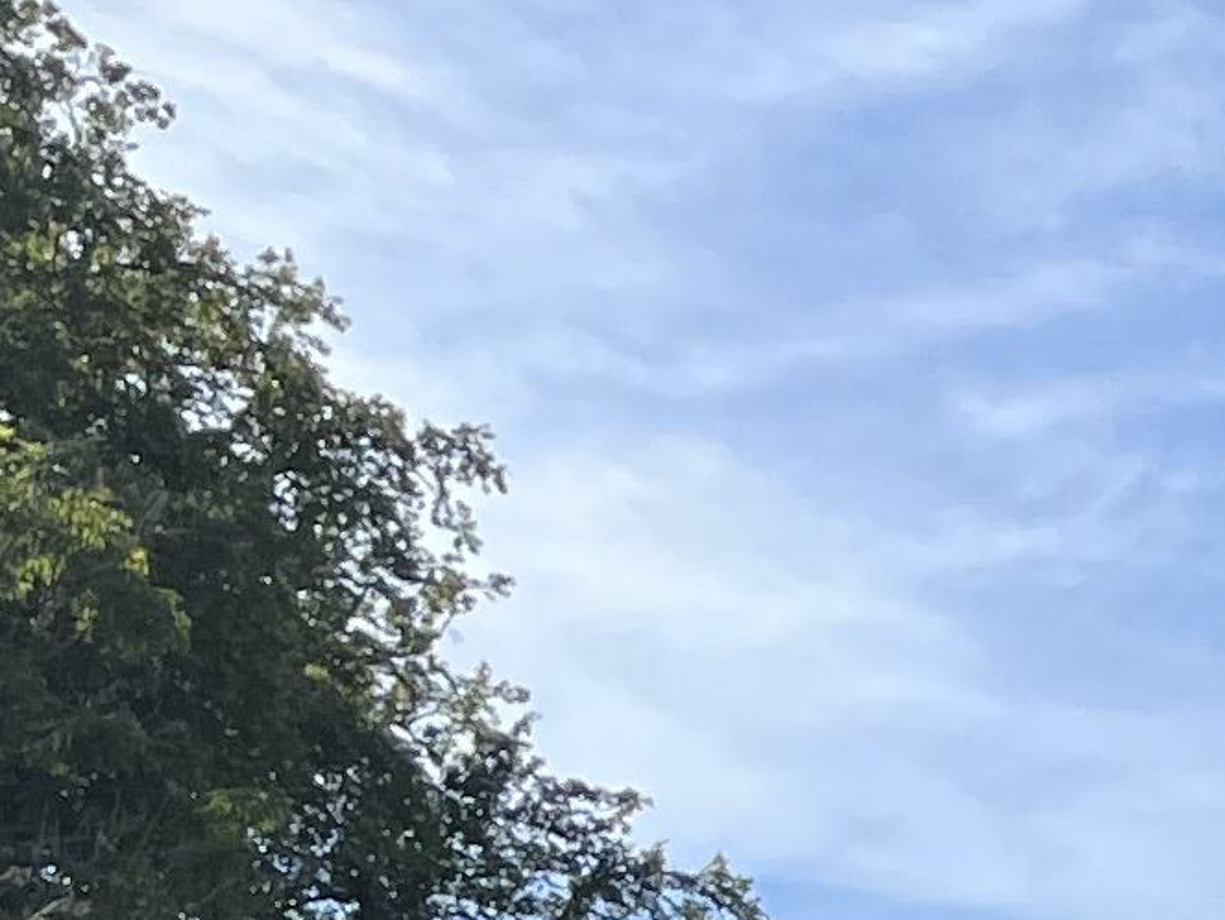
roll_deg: +1.1
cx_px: 3278
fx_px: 5594
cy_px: 1724
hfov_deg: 10.2
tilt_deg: +10.0
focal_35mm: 158
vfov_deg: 9.0
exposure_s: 1/2825
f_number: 1.6
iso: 50
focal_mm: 5.1
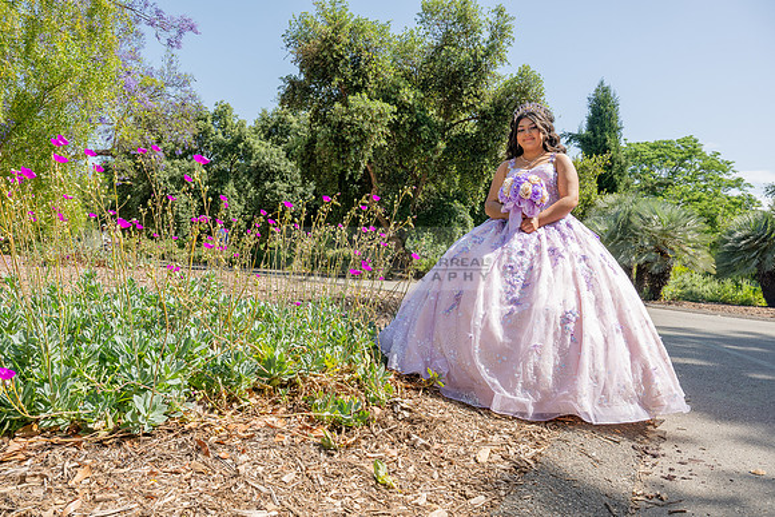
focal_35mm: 30
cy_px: 258
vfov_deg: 44.3
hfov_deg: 62.8
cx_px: 388
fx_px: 635
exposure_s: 1/200
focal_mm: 29.5
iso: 200
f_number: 10
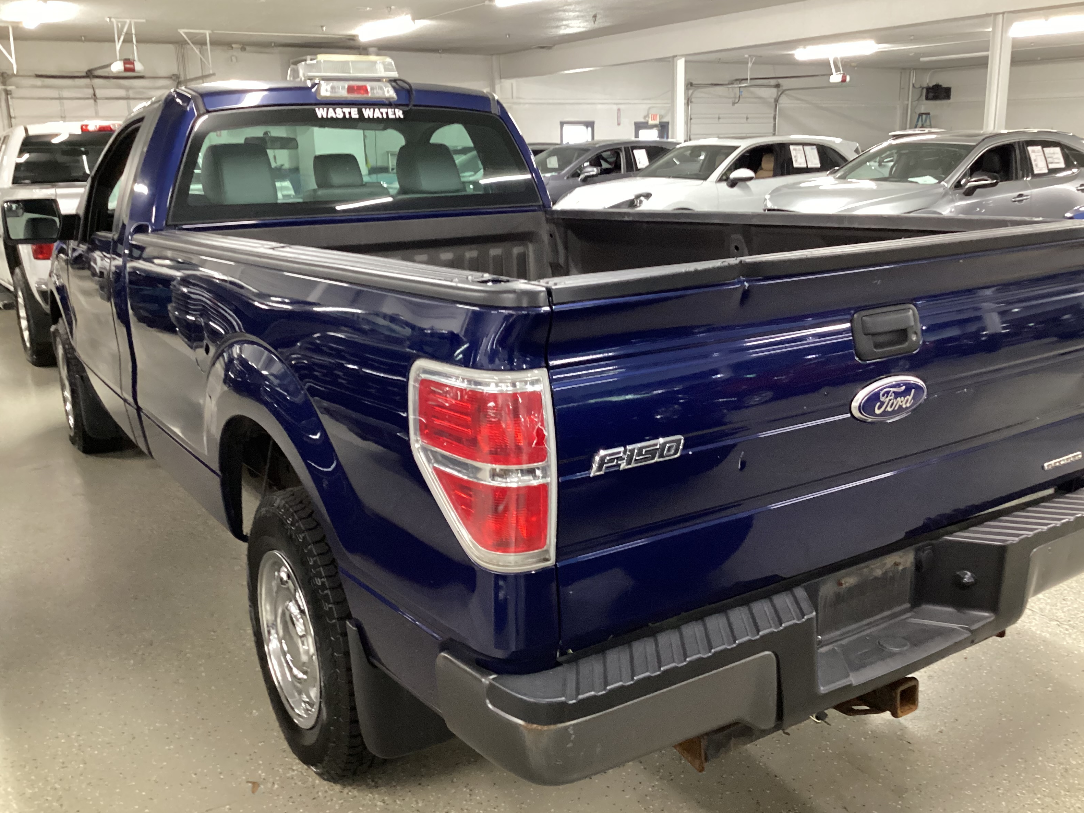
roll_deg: +0.3
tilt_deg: -15.7
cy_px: 406
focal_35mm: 32
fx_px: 1002
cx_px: 557
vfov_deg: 44.2
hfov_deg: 56.8
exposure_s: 1/25
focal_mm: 3.3
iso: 320
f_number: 2.4
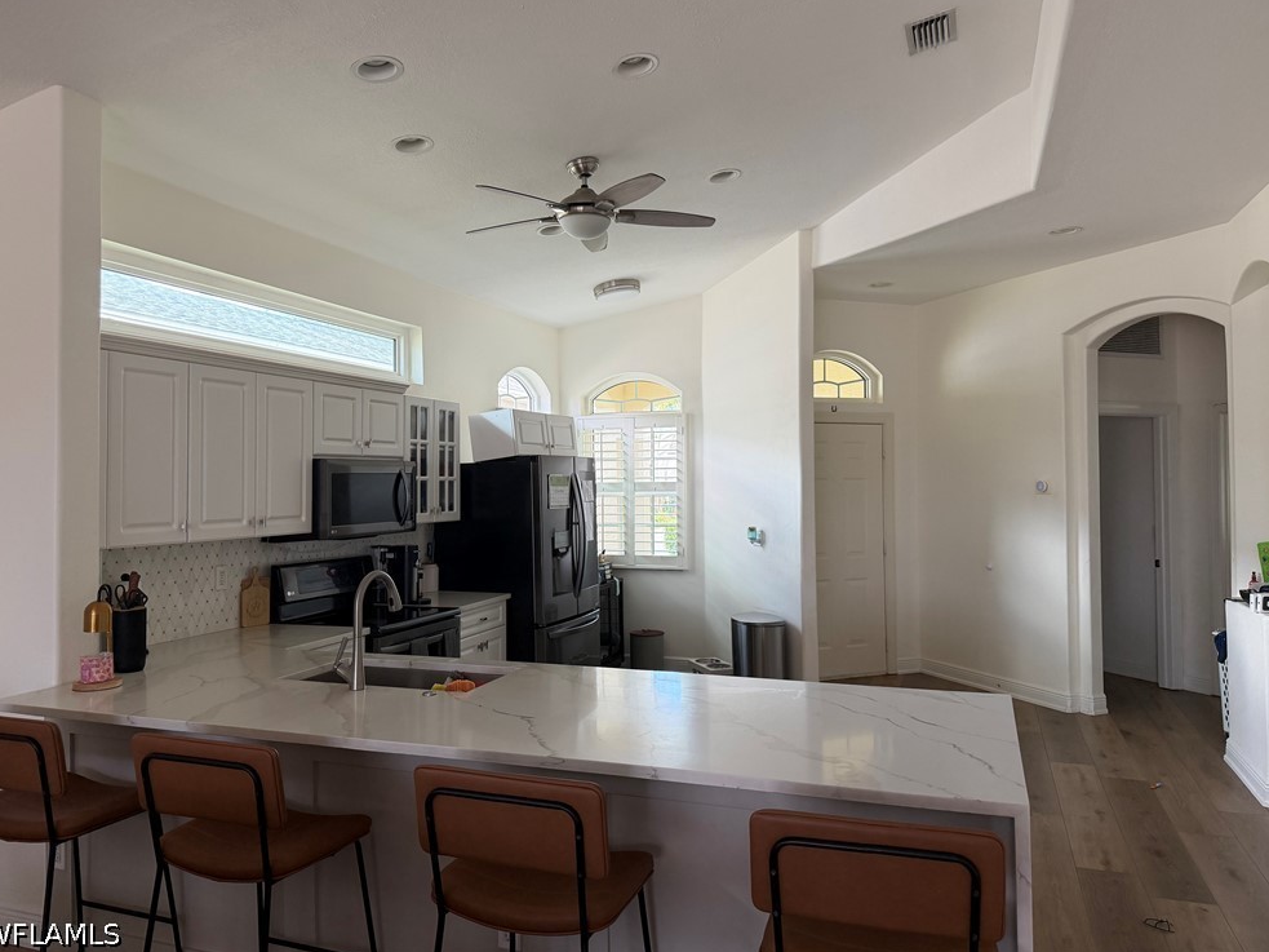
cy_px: 460
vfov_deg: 54.9
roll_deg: +1.0
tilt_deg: +1.3
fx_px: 916
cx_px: 620
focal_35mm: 25
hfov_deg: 69.4
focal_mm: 6.76
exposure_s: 1/120
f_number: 1.78
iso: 250
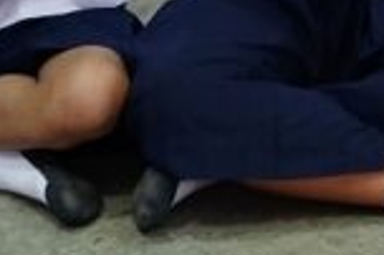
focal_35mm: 202
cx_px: 763
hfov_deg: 9.5
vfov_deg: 6.2
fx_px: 2152
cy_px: -562
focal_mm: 30
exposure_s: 1/60
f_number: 4
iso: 2500
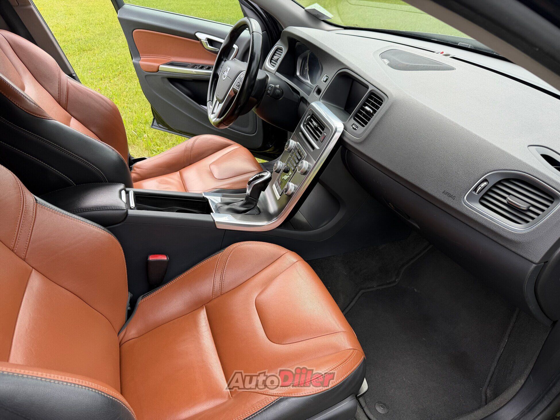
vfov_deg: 56.8
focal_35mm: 24
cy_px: 210
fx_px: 388
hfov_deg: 71.6
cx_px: 280
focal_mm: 6.76
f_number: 1.78
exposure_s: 1/750
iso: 80
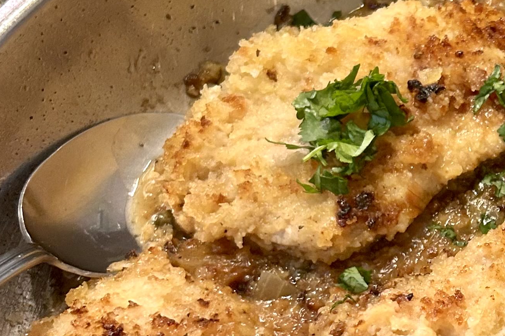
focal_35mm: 84
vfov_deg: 16.2
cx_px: 556
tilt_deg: -52.9
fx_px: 1178
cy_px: 234
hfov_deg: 22.8
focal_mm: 5.7
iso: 200
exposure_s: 1/44
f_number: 1.5
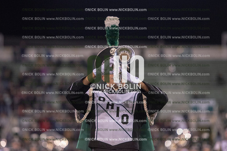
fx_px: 1066
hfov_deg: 12.2
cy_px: 75
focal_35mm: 169
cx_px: 116
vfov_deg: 8.1
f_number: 3.2
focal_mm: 165
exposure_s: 1/1250
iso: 5000
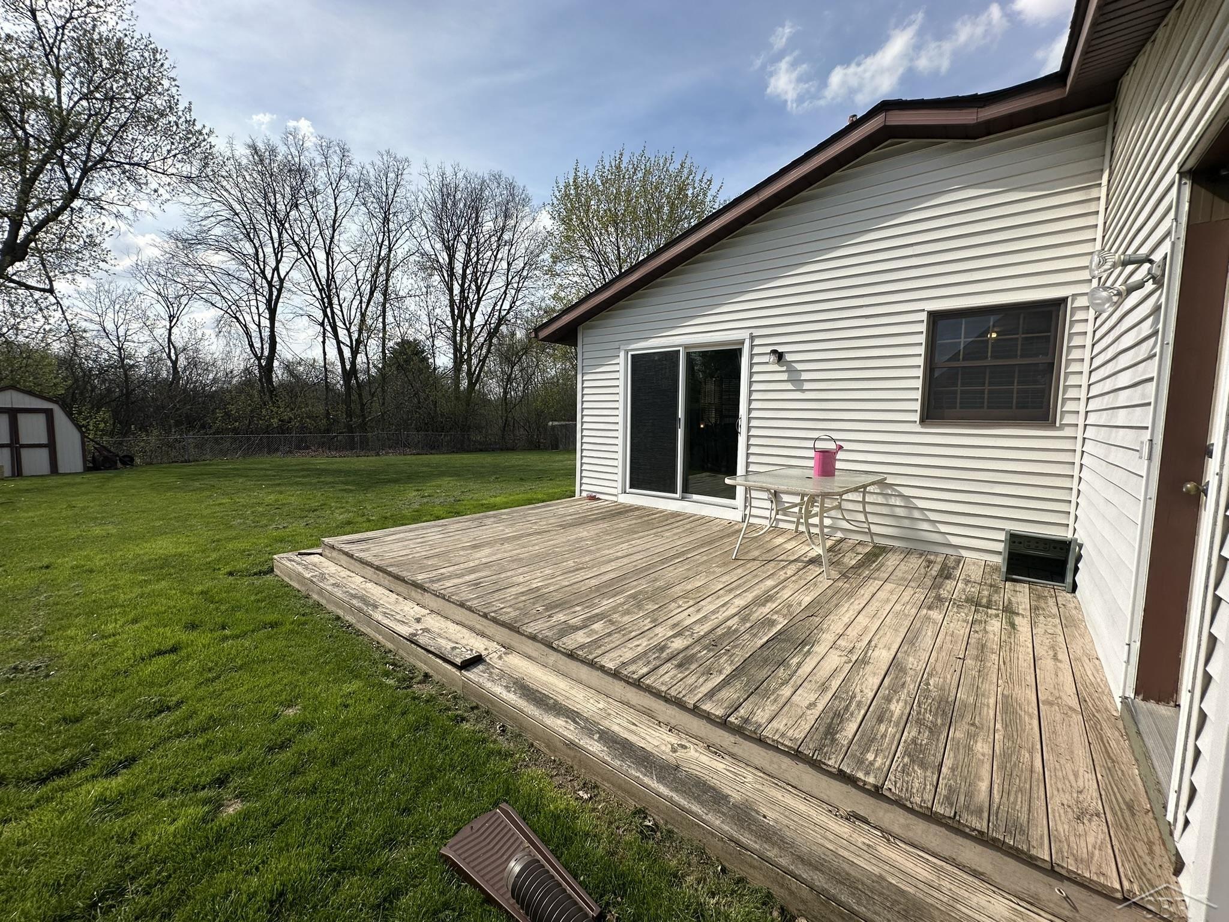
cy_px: 461
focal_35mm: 14
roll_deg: -0.9
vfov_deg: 85.7
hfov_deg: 102.1
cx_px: 614
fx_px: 497
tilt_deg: -3.7
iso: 50
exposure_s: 1/2174
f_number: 2.2
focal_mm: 2.22
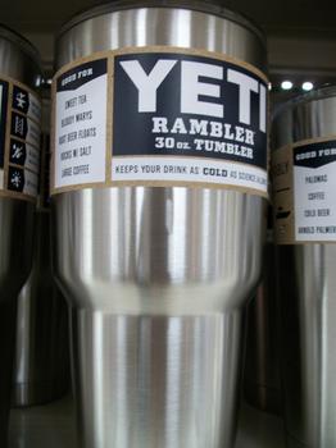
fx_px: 415
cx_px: 168
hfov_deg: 44.1
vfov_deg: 56.8
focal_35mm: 32
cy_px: 224
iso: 160
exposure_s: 1/15
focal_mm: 5.7
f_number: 2.9
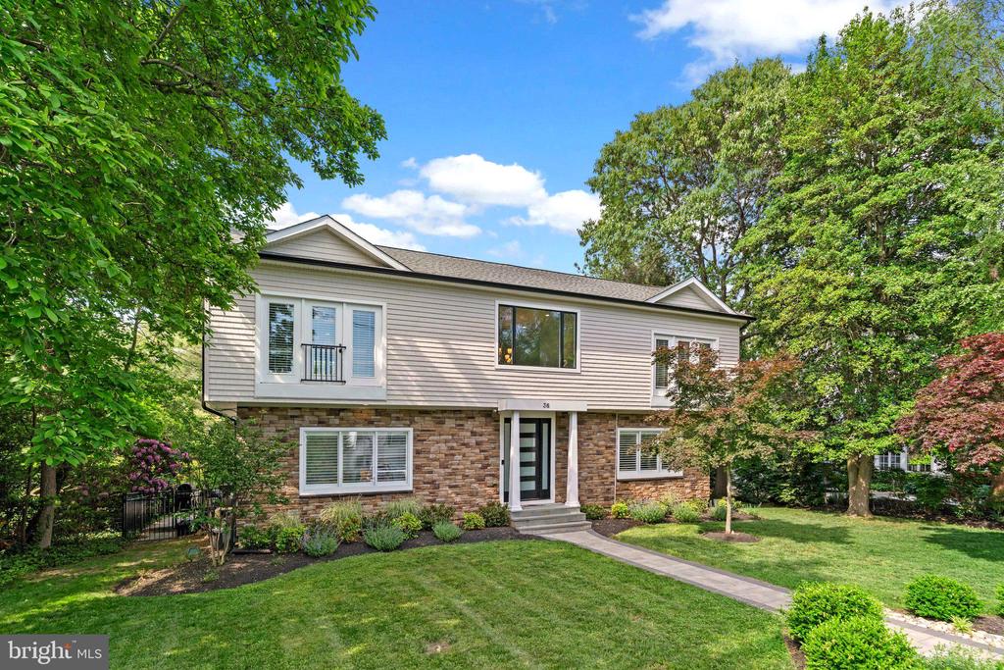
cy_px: 335
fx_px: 446
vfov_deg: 73.8
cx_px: 502
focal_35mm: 16
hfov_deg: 96.7
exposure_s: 1/25
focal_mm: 16
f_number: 8
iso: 100
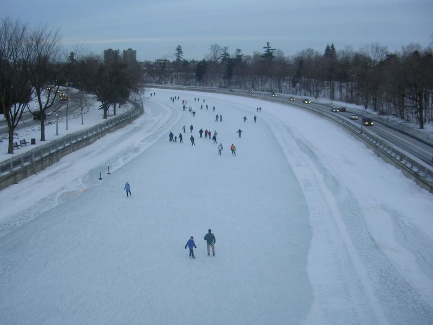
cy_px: 162
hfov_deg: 49.0
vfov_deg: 37.7
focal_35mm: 38
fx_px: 475
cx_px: 216
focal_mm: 5.8
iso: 50
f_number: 2.8
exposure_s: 1/113
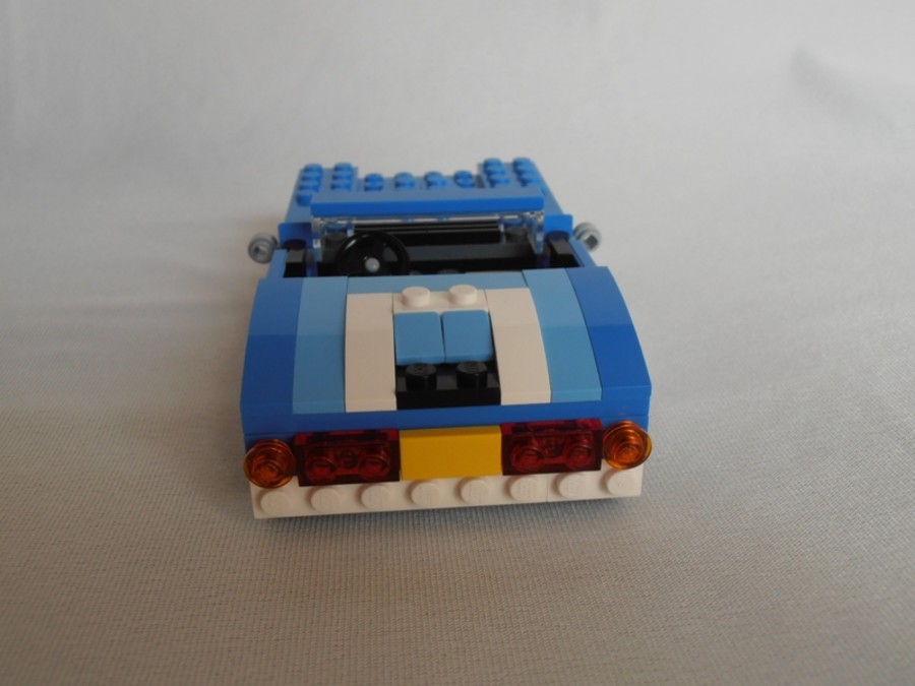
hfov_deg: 50.1
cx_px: 458
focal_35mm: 37
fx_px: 978
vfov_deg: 38.7
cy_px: 343
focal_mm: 6.61
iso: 80
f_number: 3.9
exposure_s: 1/80
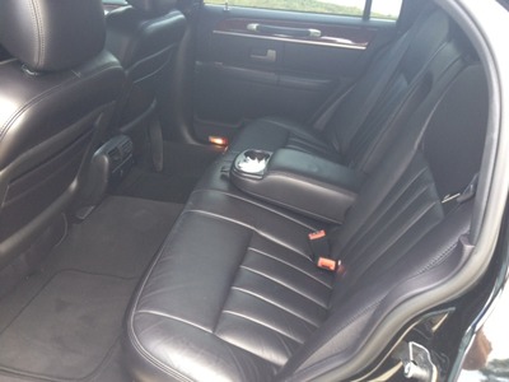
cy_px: 191
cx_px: 254
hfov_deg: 52.6
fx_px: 515
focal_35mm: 35
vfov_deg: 40.7
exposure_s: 1/40
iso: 64
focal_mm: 4.28
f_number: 2.4
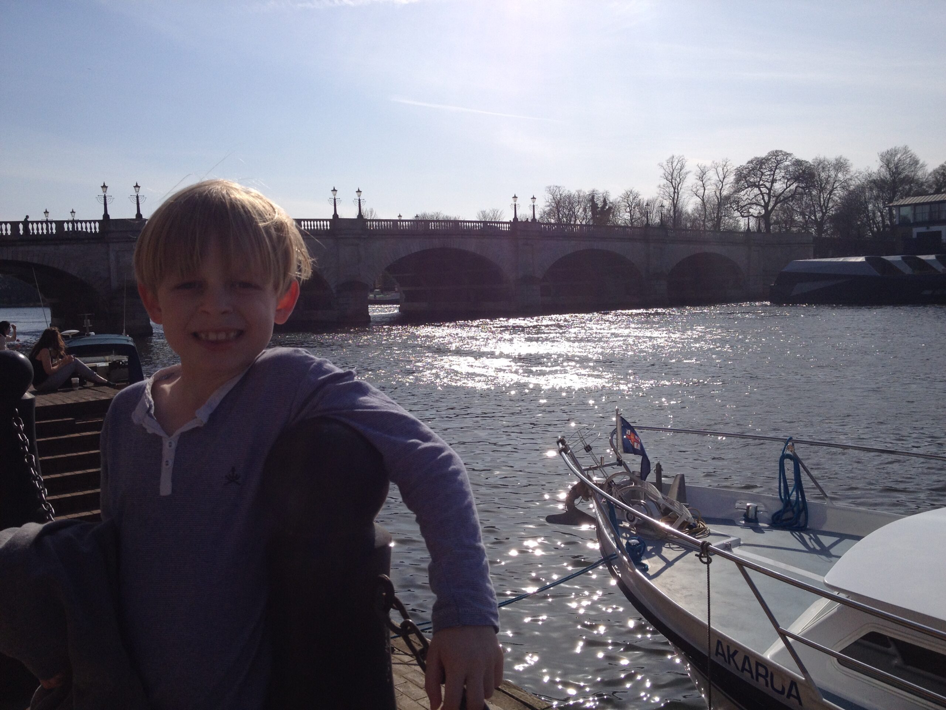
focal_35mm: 35
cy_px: 355
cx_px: 473
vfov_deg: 40.7
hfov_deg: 52.6
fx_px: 956
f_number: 2.4
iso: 50
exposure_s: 1/5025
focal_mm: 4.28
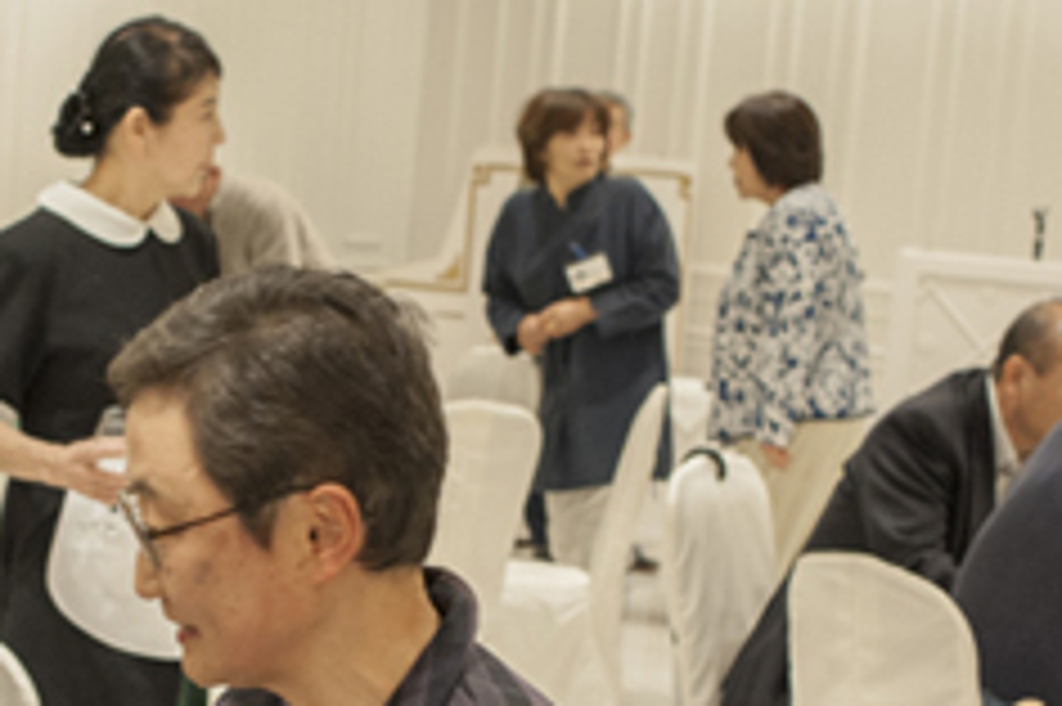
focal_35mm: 95
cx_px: 243
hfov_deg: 21.3
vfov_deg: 14.2
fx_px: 2800
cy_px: 634
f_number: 5.6
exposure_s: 1/100
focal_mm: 35
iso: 1250
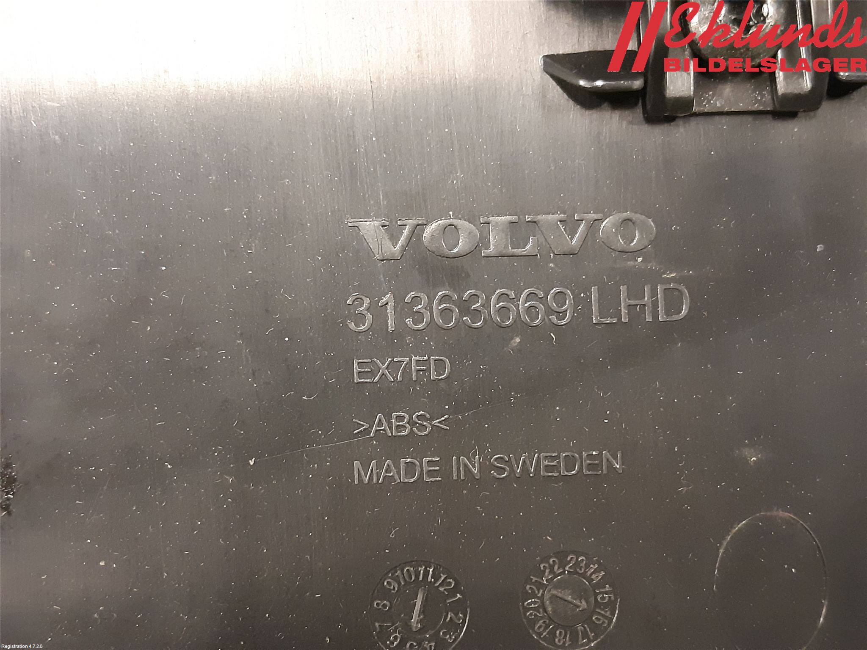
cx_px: 434
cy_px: 325
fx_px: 651
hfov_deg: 67.3
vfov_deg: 53.1
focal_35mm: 26
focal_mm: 3.93
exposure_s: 1/25
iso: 500
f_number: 1.7
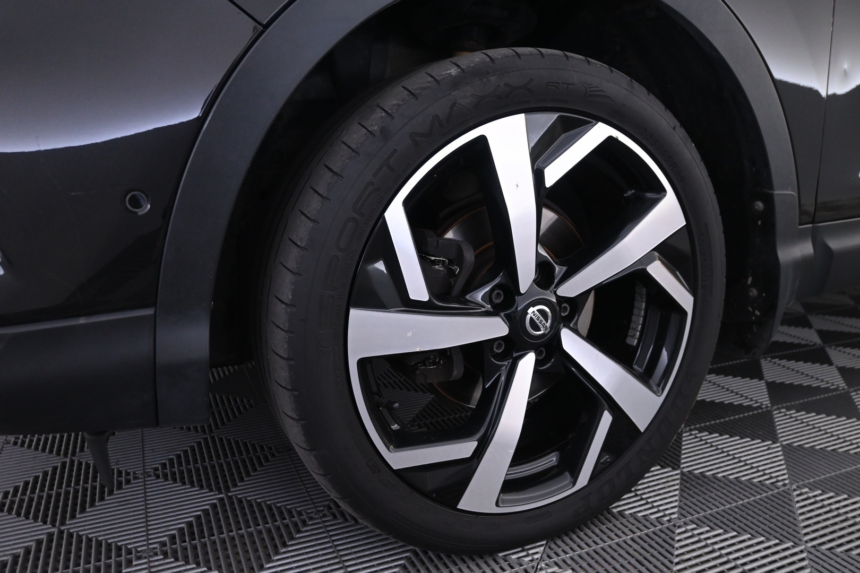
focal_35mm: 29
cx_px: 430
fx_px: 699
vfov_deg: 44.6
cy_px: 286
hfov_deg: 63.2
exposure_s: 1/30
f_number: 3.8
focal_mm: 19.5
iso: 1400
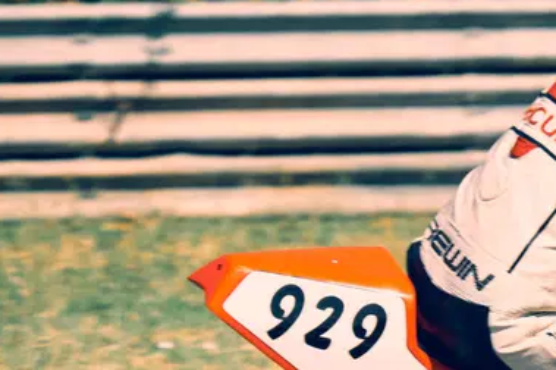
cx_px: 707
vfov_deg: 1.4
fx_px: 14675
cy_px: 335
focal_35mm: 951
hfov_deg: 2.2
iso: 200
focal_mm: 200
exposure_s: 1/1000
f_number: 5.6
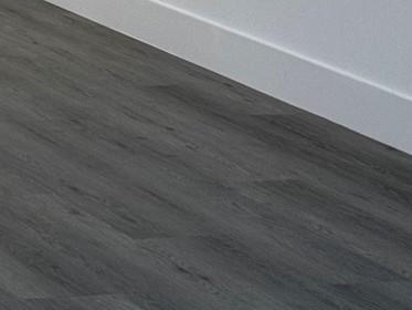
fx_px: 2453
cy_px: -159
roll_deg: -1.7
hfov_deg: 9.0
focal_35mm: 206
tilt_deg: -7.4
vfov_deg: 7.1
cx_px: -424
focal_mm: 6.76
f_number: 1.78
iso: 50
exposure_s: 1/60
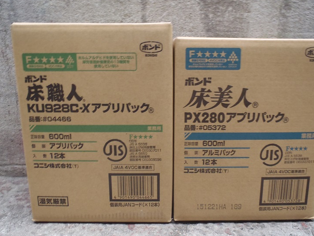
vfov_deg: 45.4
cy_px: 118
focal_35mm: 31
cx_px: 171
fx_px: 281
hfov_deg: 58.3
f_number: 3.9
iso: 200
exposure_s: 1/8
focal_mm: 5
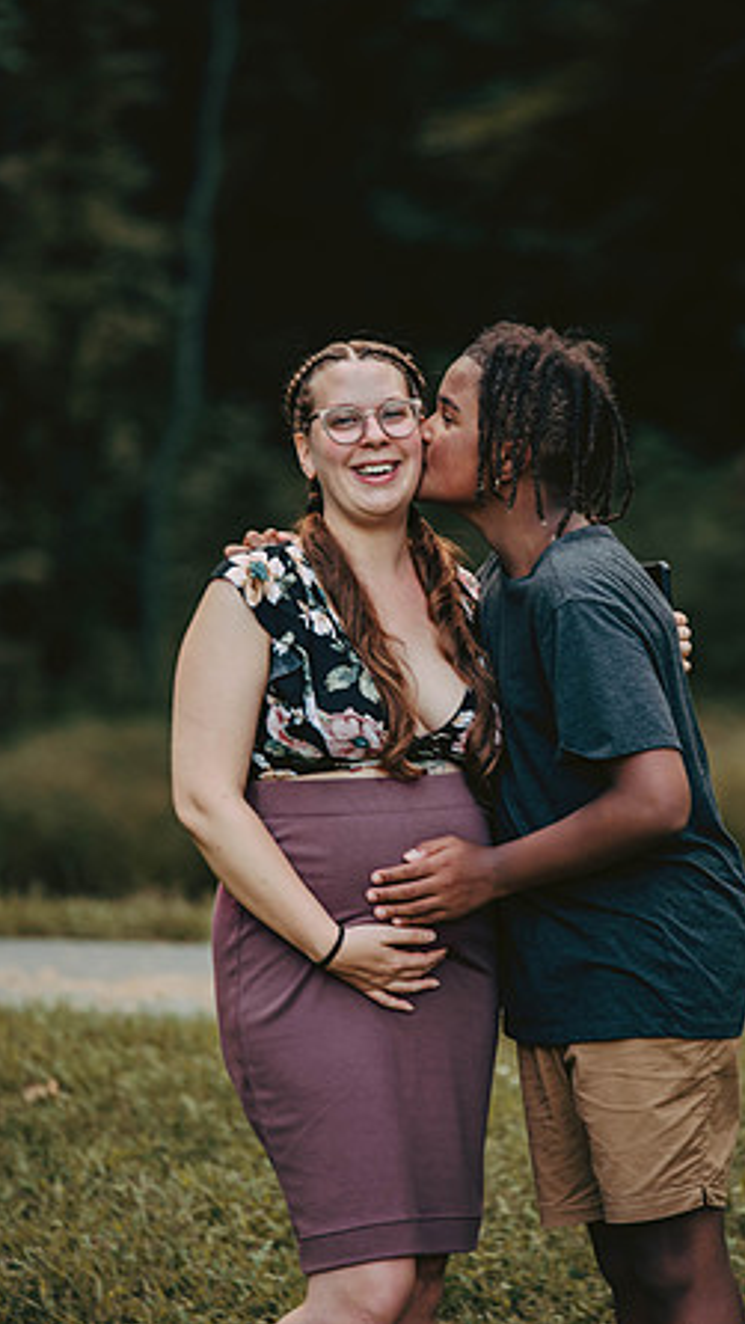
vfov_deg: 10.5
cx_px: 416
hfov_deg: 5.9
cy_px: 659
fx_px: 7232
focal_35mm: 206
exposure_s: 1/125
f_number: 3.5
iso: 250
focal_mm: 195
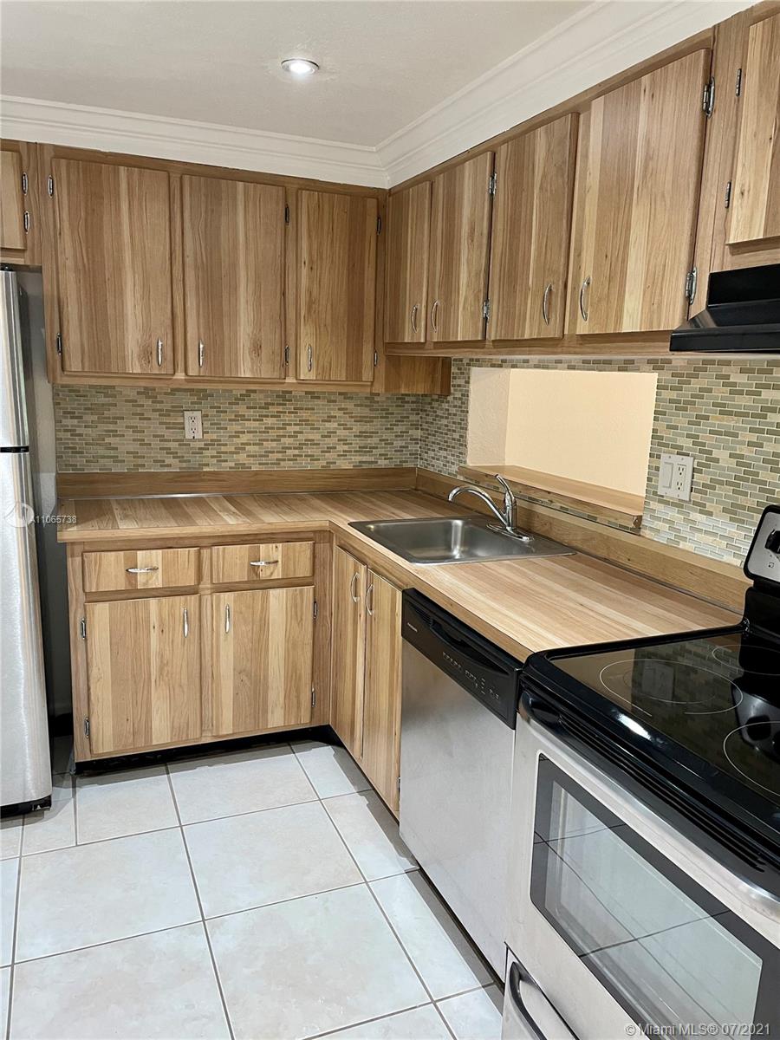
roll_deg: -1.2
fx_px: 781
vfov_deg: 67.3
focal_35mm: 26
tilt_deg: -10.4
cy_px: 520
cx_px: 390
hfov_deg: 53.1
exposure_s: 1/60
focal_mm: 4.2
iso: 160
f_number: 1.6
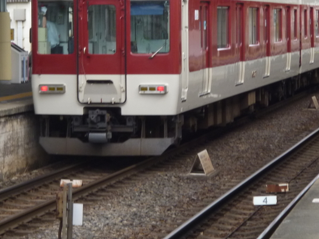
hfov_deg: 12.2
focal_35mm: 162
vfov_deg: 9.1
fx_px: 1492
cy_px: 56
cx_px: 214
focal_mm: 17.5
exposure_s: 1/125
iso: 200
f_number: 6.2
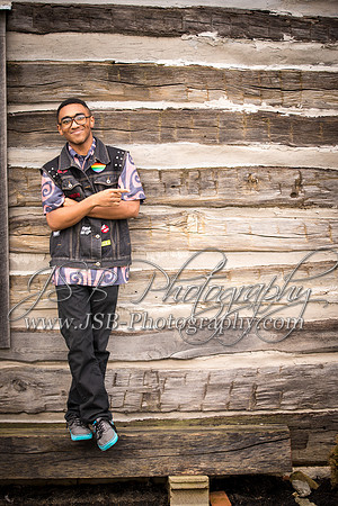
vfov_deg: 24.8
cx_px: 169
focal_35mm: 82
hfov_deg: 16.7
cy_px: 253
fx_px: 1155
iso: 200
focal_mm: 82
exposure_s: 1/50
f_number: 2.8
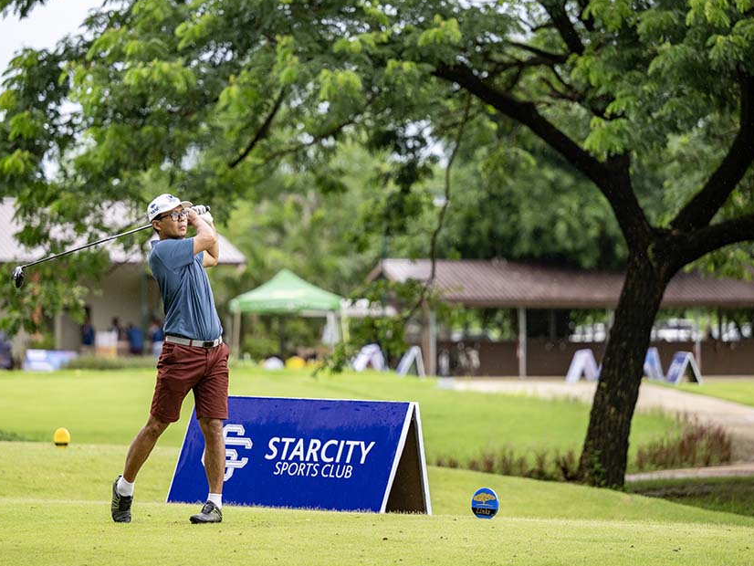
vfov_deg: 9.2
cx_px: 342
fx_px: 3530
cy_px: 280
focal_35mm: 162
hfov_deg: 12.2
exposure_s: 1/3200
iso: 560
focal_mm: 145
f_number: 2.8
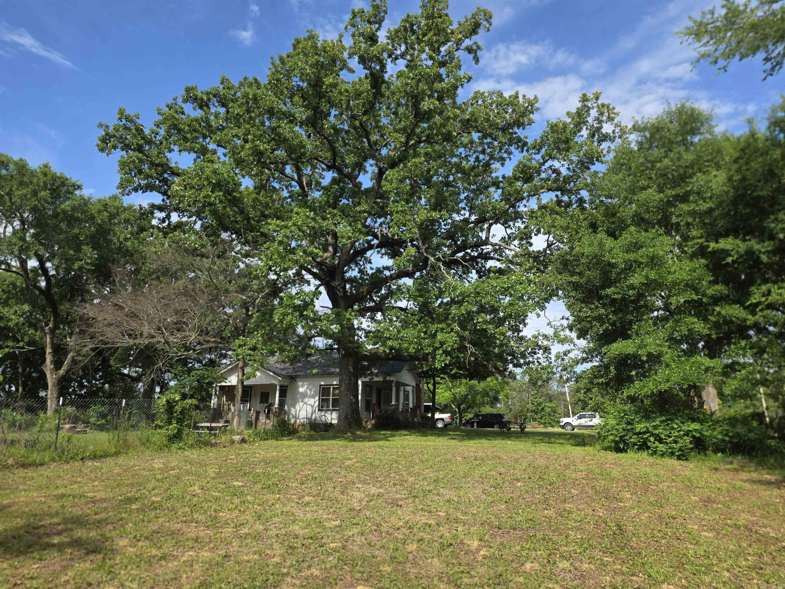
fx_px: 522
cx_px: 392
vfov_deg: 58.9
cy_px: 294
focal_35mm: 23
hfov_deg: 73.9
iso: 80
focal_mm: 6.3
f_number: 1.7
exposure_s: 1/3134
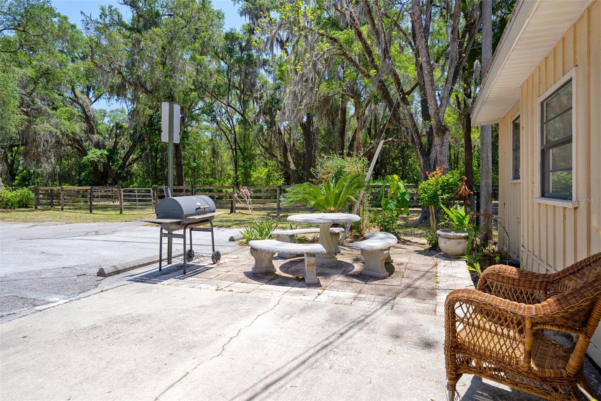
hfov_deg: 84.0
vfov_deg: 61.9
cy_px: 200
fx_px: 334
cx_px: 300
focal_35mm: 20
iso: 320
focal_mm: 20
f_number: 9
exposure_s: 1/50
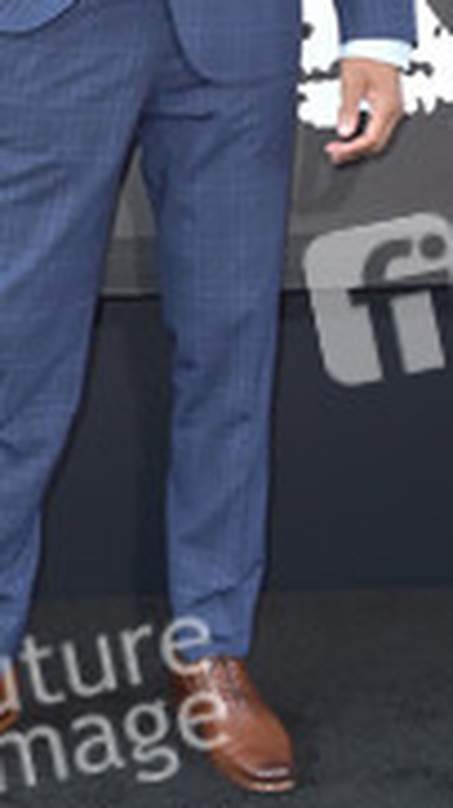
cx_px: 131
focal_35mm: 83
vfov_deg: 24.8
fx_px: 1777
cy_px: 58
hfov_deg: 14.5
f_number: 6.3
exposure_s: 1/250
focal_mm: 36
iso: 320
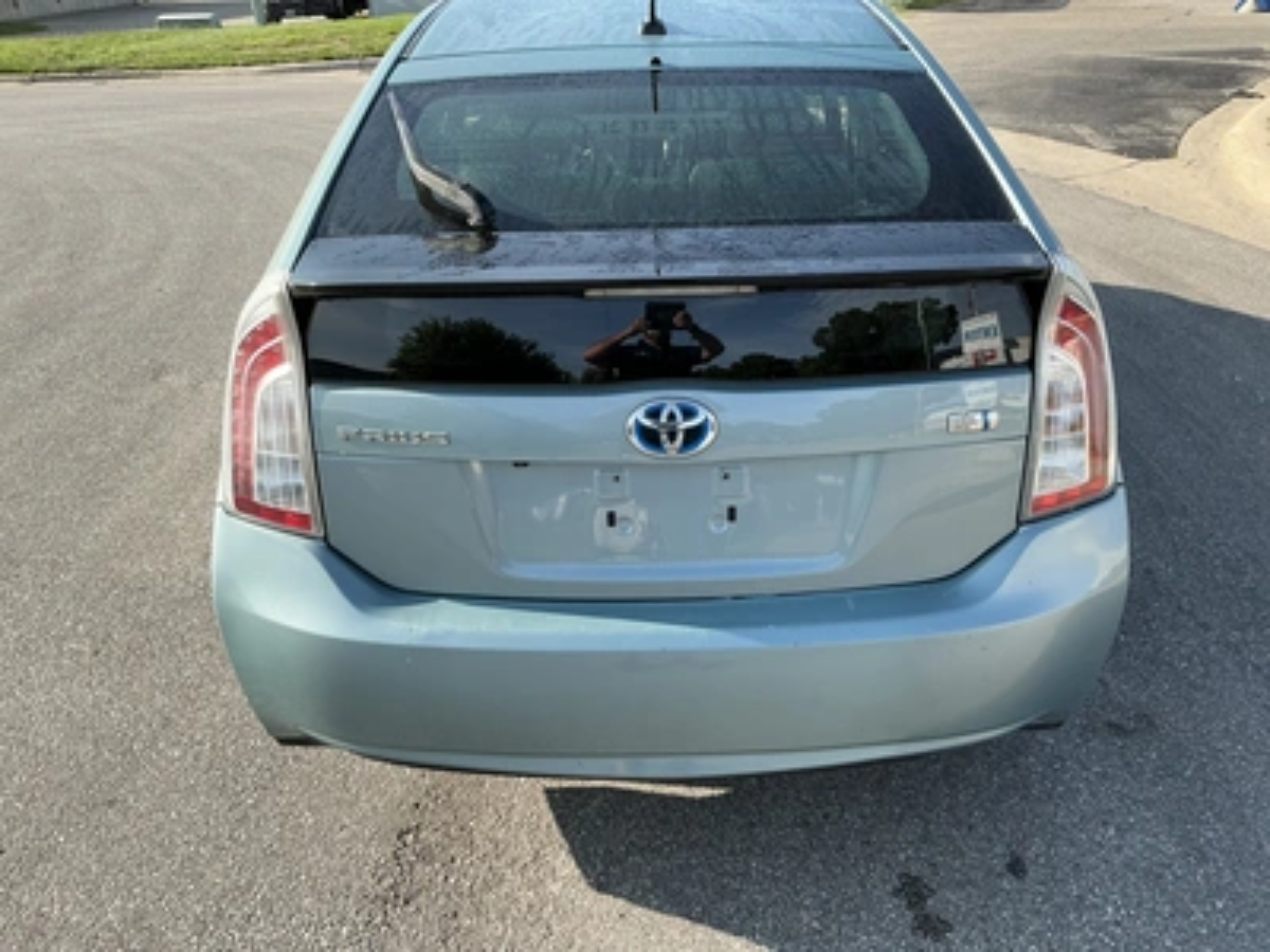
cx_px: 635
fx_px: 1027
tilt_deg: -25.6
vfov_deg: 49.7
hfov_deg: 63.4
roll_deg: +3.2
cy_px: 476
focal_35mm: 28
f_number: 1.8
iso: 25
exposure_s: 1/586
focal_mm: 3
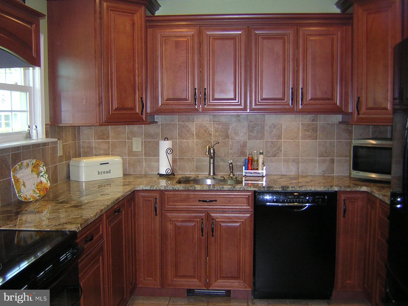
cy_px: 153
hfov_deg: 51.4
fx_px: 424
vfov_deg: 39.7
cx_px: 204
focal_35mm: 36
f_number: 2.6
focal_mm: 4.7
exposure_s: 1/60.1
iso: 259
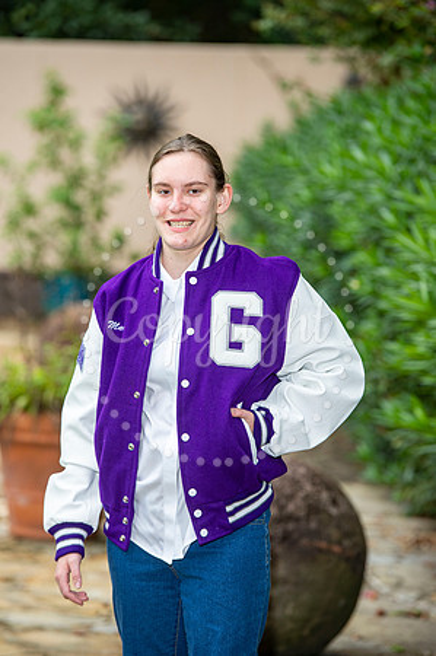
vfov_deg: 12.5
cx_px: 218
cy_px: 328
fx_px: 3004
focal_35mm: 165
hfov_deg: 8.3
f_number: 6.3
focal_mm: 165
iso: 320
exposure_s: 1/160
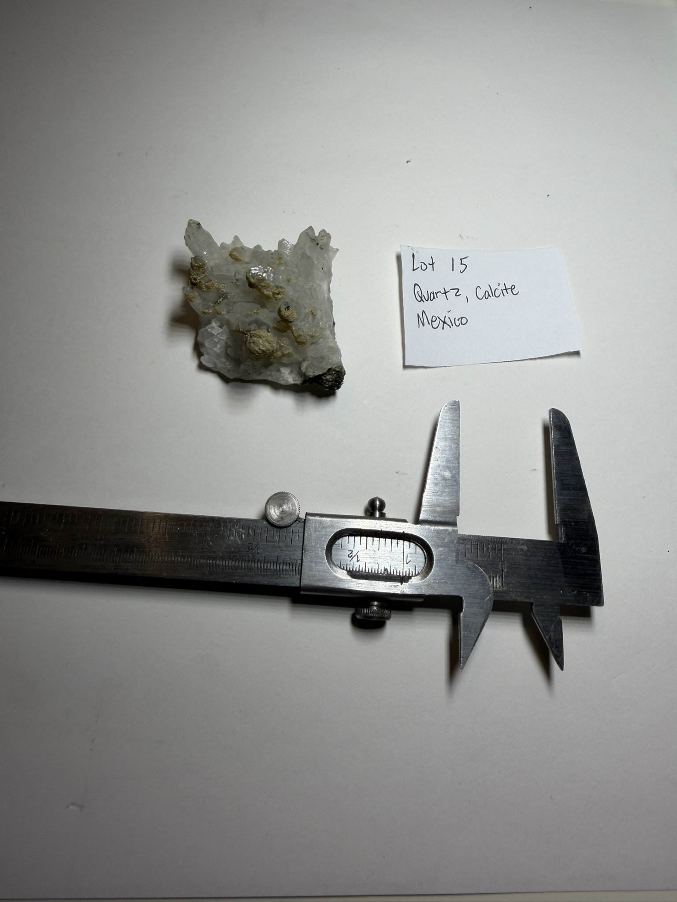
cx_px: 338
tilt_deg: -69.6
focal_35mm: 24
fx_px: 626
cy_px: 451
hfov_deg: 56.8
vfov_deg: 71.6
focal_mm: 2.22
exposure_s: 1/120
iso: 20
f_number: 2.2
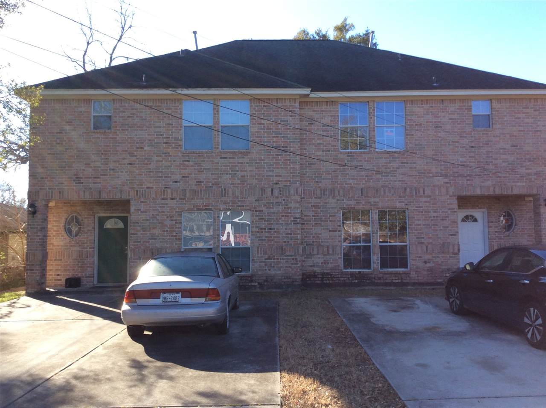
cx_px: 273
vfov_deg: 44.1
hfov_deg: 56.9
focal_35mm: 32
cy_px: 204
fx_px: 504
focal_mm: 3.3
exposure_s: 1/430
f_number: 2.4
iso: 32
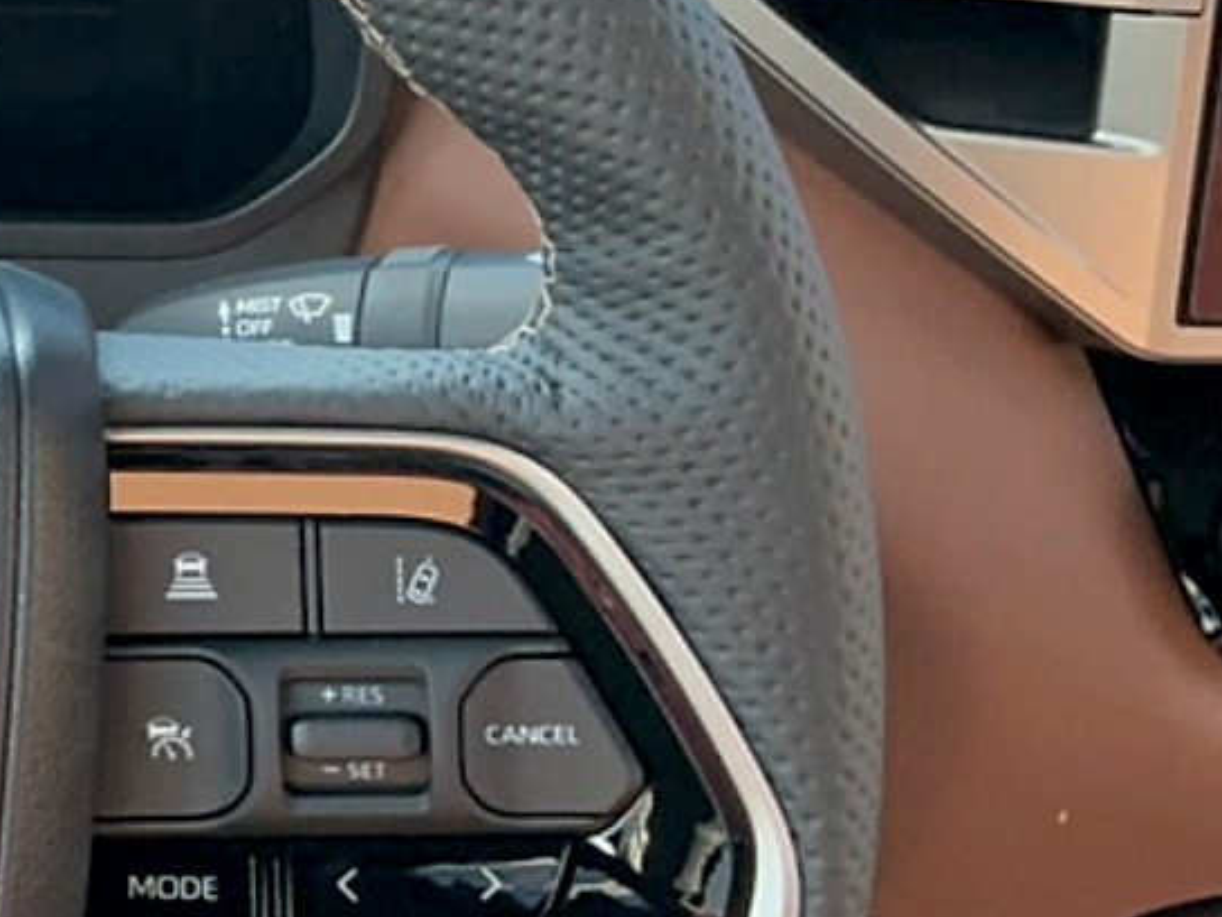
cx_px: -500
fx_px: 3107
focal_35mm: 88
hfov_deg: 19.9
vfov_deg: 16.7
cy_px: 217
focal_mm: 3
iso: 100
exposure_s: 1/120
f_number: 1.8
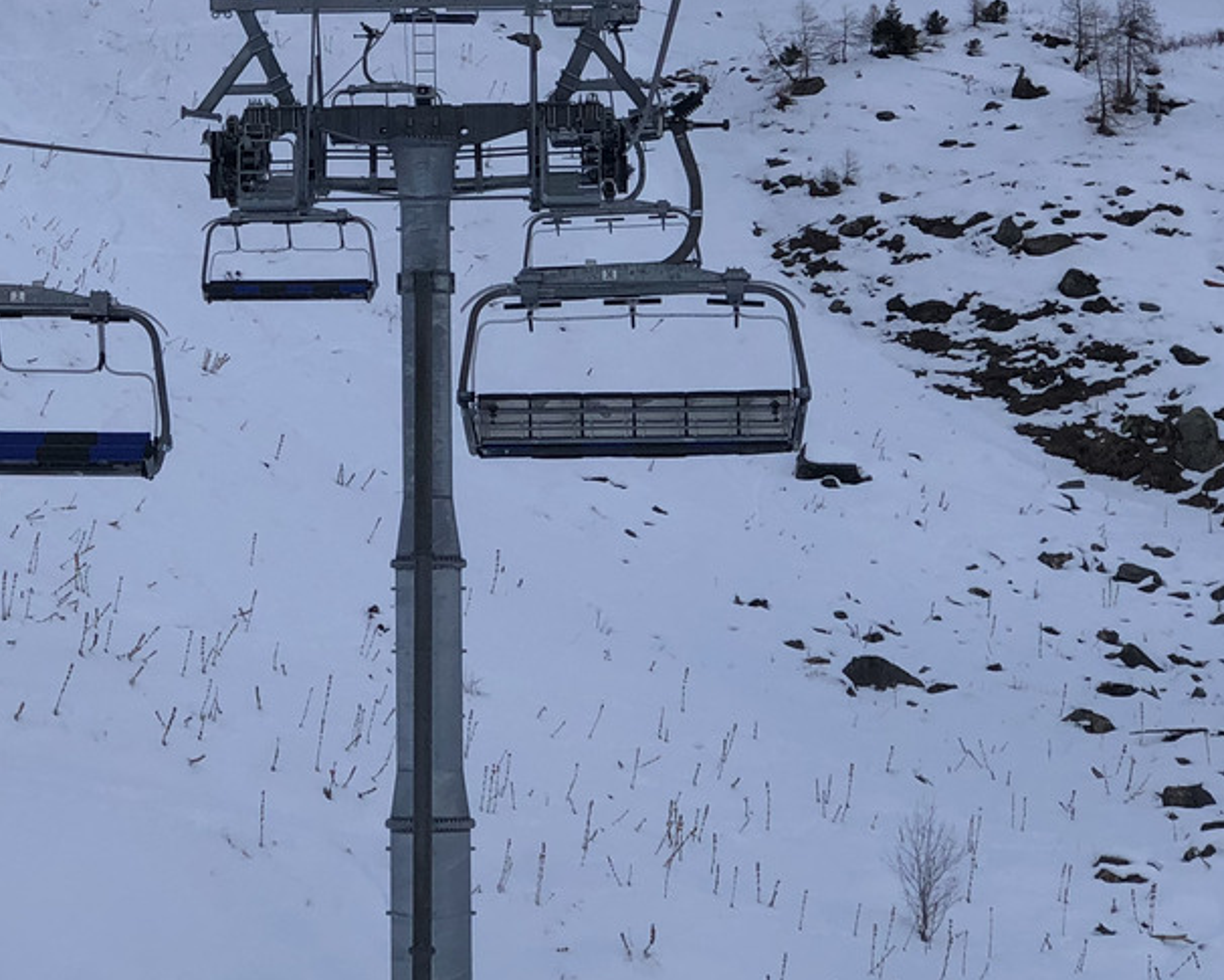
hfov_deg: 14.3
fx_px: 4855
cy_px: 14
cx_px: 339
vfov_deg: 11.4
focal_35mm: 134
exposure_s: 1/276
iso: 16
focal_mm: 6
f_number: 2.4
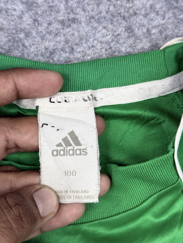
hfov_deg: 30.3
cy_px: 122
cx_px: 92
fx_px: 338
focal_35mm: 48
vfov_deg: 39.7
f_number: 1.78
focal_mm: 6.76
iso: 50
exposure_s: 1/100
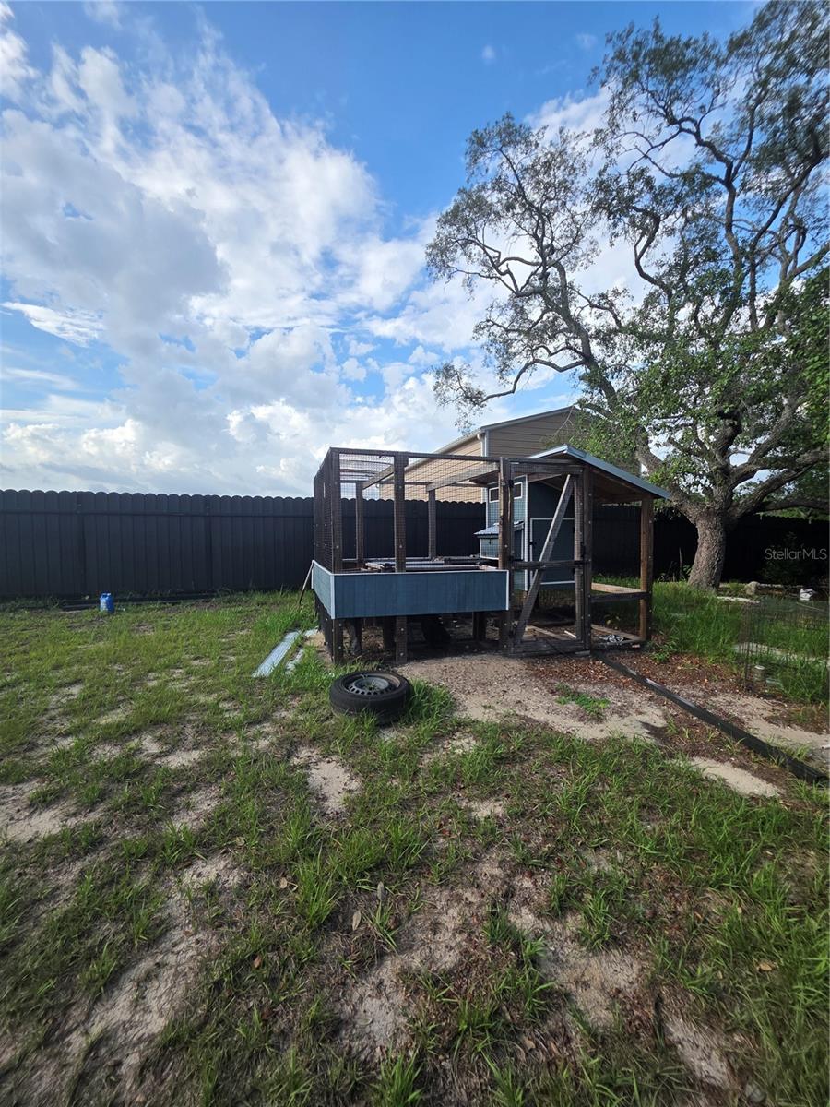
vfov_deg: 106.2
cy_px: 554
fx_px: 416
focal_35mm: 13
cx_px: 415
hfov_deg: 89.9
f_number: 1.9
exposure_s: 1/1167
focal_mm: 2.2
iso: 40
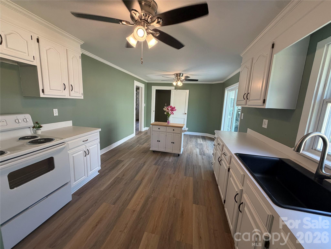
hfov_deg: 102.1
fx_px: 134
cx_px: 166
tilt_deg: -9.7
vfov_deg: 85.7
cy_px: 124
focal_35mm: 14
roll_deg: -2.7
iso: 160
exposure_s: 1/120
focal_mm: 2.22
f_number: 2.2
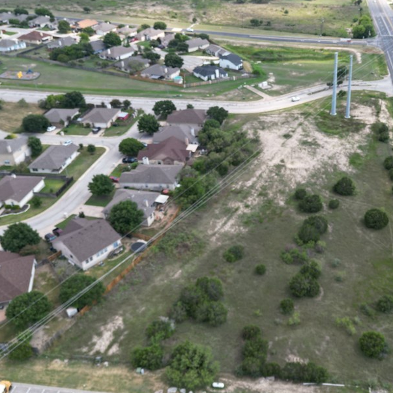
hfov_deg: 44.9
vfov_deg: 45.9
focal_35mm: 36
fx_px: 462
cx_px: 280
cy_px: 170
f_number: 1.7
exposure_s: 1/1000
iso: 110
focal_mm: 6.72
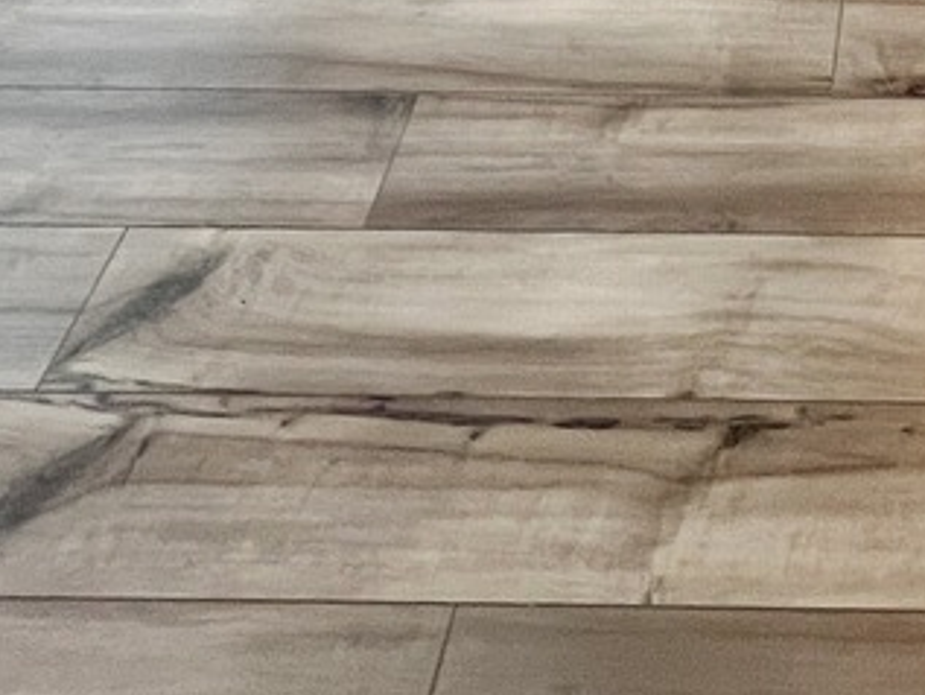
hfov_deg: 29.7
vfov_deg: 18.0
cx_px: 992
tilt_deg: -22.4
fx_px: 1577
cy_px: -660
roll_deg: -0.7
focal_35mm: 59
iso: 200
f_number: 1.8
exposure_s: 1/120
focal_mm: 1.57
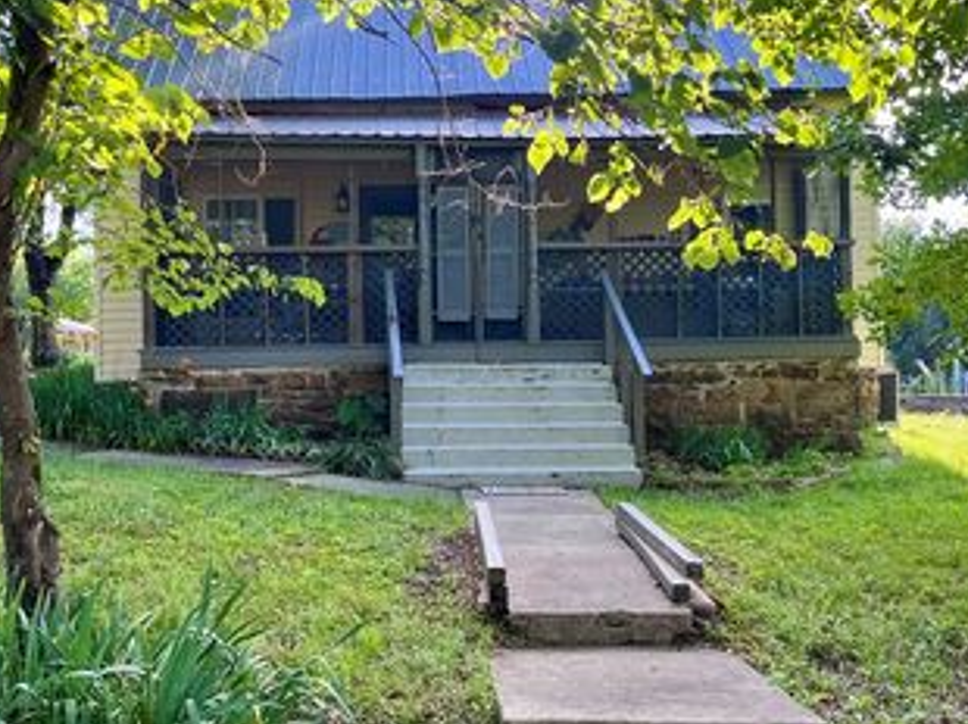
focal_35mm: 42
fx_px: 1174
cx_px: 484
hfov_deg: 44.8
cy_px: 364
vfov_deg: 34.3
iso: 40
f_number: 1.6
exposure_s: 1/273
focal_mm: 5.1
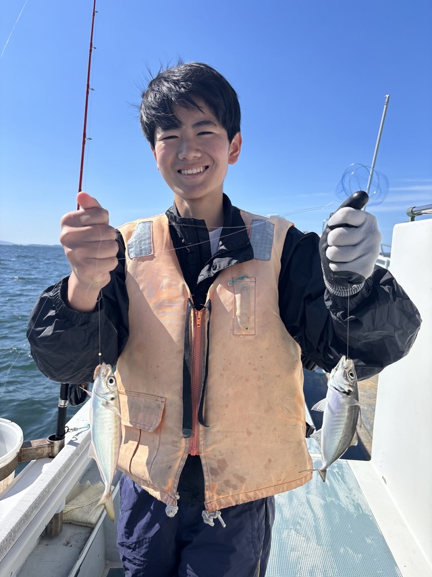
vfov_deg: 67.3
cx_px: 216
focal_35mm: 26
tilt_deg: -4.5
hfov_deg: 53.0
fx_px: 433
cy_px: 288
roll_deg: -3.1
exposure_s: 1/3021
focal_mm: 5.96
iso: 50
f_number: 1.6
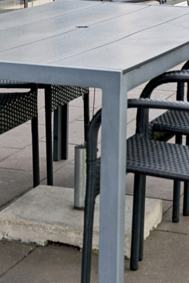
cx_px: 21
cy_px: -118
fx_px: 1023
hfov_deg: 10.5
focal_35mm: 130
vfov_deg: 14.8
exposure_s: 1/160
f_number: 8
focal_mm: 44
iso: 320
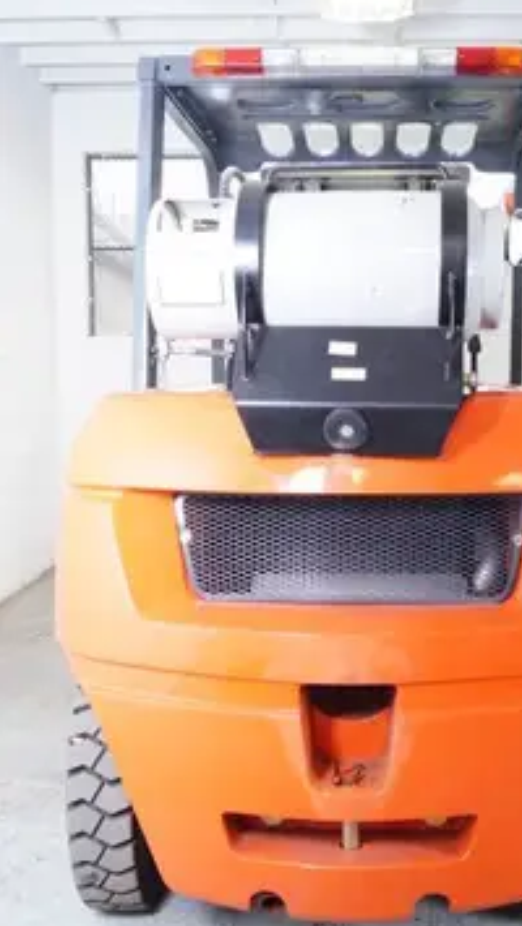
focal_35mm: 39
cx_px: 346
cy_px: 496
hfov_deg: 30.3
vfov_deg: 51.5
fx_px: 959
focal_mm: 22
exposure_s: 1/200
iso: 3200
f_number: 9
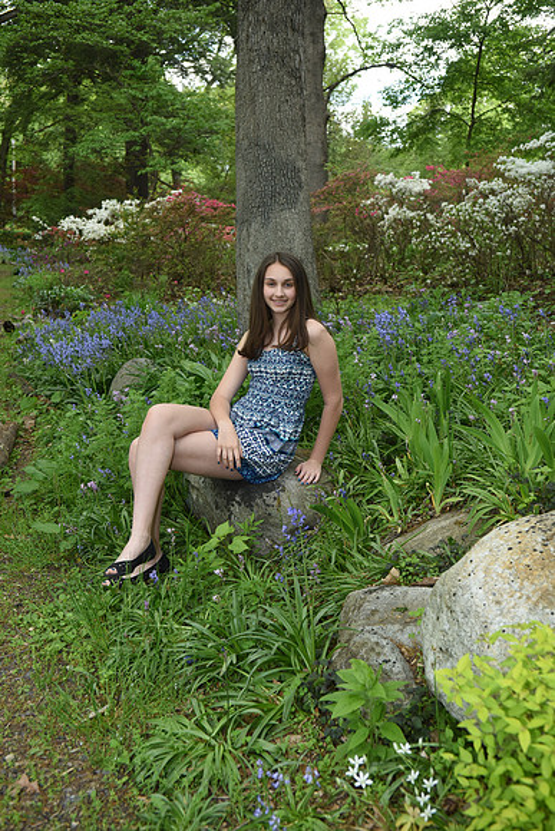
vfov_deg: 43.6
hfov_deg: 29.9
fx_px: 1040
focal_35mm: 45
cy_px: 416
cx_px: 278
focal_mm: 45
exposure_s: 1/160
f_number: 6.3
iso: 640
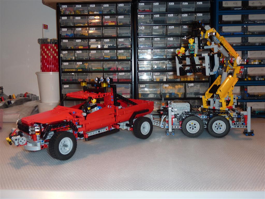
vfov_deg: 44.2
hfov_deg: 56.8
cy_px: 100
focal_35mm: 32
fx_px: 245
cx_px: 132
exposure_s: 1/30
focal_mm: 5.3
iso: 100
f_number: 3.5
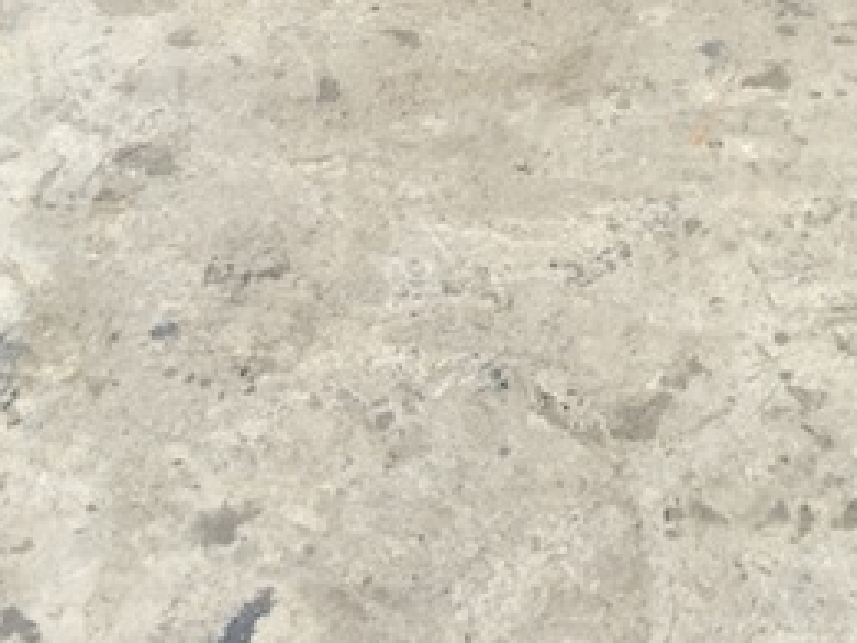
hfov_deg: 24.7
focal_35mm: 78
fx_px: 1931
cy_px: -203
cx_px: 659
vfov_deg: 17.7
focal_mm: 4.15
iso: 32
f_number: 2.2
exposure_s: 1/170
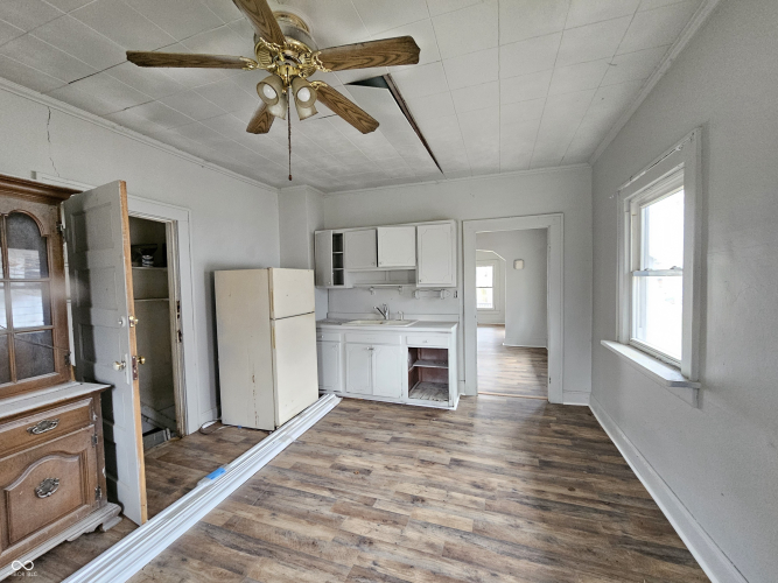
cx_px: 389
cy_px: 292
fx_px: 292
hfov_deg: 106.2
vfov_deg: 89.9
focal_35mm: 13
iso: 1000
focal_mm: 2.2
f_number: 2.2
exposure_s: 1/24
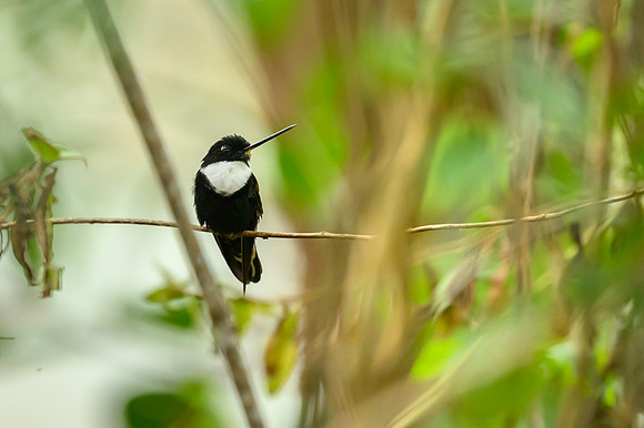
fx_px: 17583
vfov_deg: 1.4
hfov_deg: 2.1
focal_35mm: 984
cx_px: 90
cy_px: 127
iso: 1600
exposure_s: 1/500
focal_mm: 560
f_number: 4
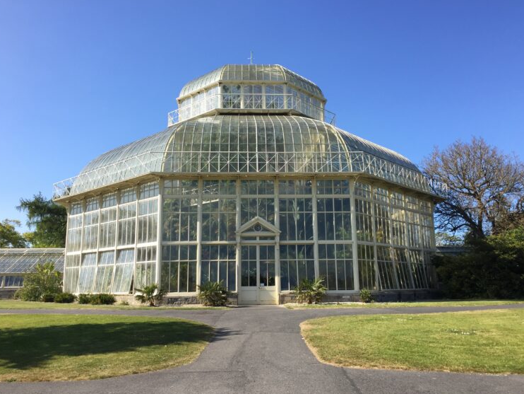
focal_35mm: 30
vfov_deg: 46.8
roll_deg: -0.4
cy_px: 199
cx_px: 261
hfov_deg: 59.9
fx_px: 454
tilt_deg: +10.2
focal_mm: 4.15
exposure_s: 1/920
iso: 32
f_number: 2.2
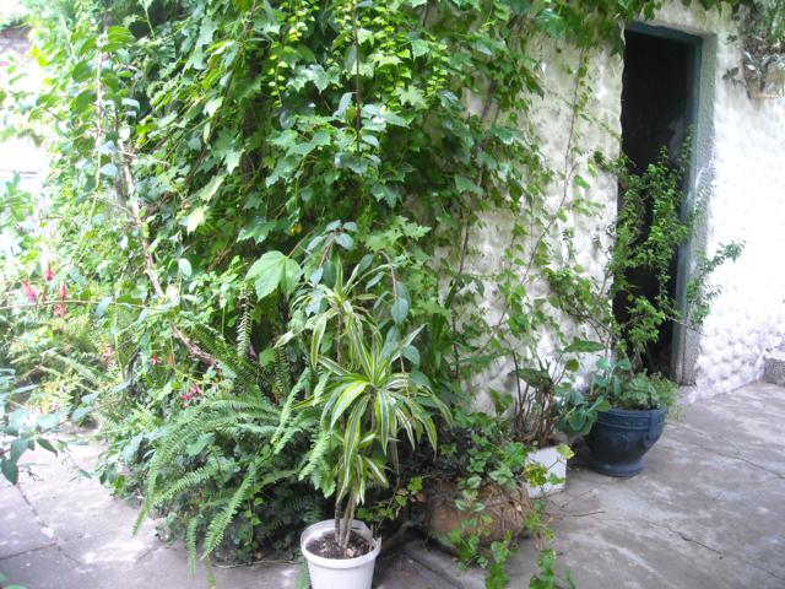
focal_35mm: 35
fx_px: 794
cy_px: 294
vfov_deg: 40.7
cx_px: 392
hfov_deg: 52.6
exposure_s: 1/60
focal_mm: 5.7
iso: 191
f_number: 2.8
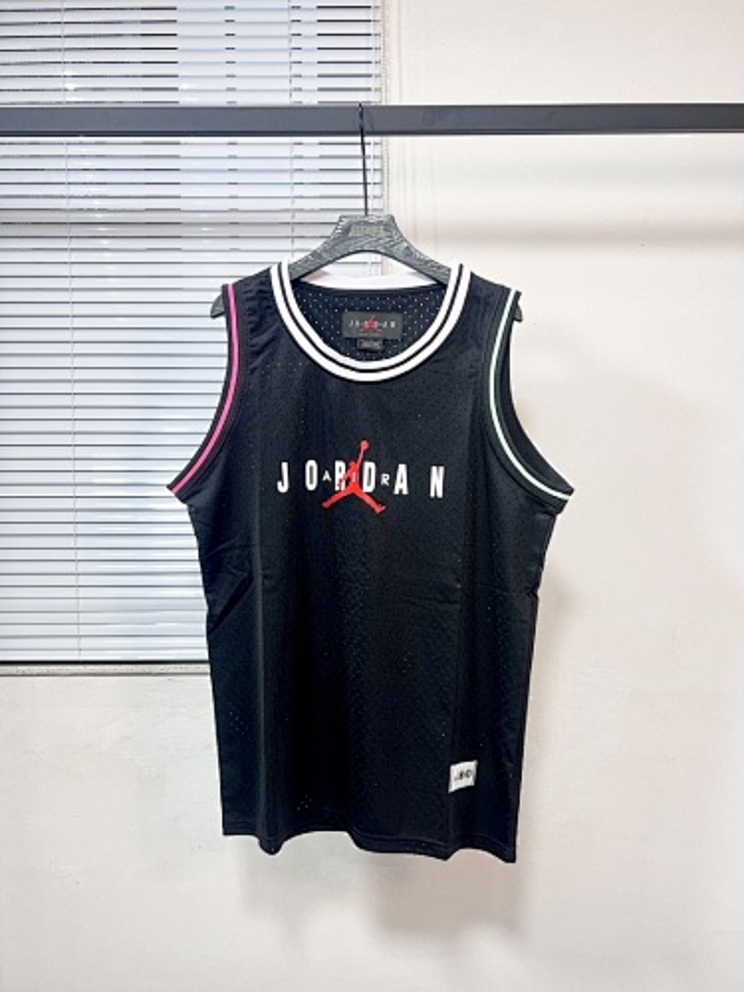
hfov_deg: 53.1
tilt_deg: -1.9
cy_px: 496
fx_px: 745
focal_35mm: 26
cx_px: 372
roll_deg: +0.7
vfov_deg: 67.3
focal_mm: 5.7
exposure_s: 1/170
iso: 40
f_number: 1.5
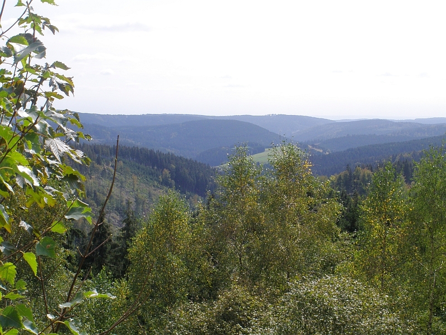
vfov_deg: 22.9
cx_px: 223
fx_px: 825
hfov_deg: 30.3
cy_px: 168
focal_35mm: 64
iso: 80
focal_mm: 11.2
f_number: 7.3
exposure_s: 1/250
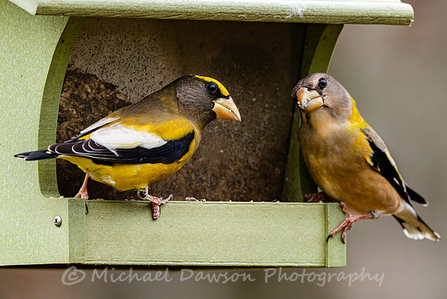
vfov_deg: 2.0
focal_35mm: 700
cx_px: 224
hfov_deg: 2.9
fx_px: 8693
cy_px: 150
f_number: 8
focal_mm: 700
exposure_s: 1/250
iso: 800
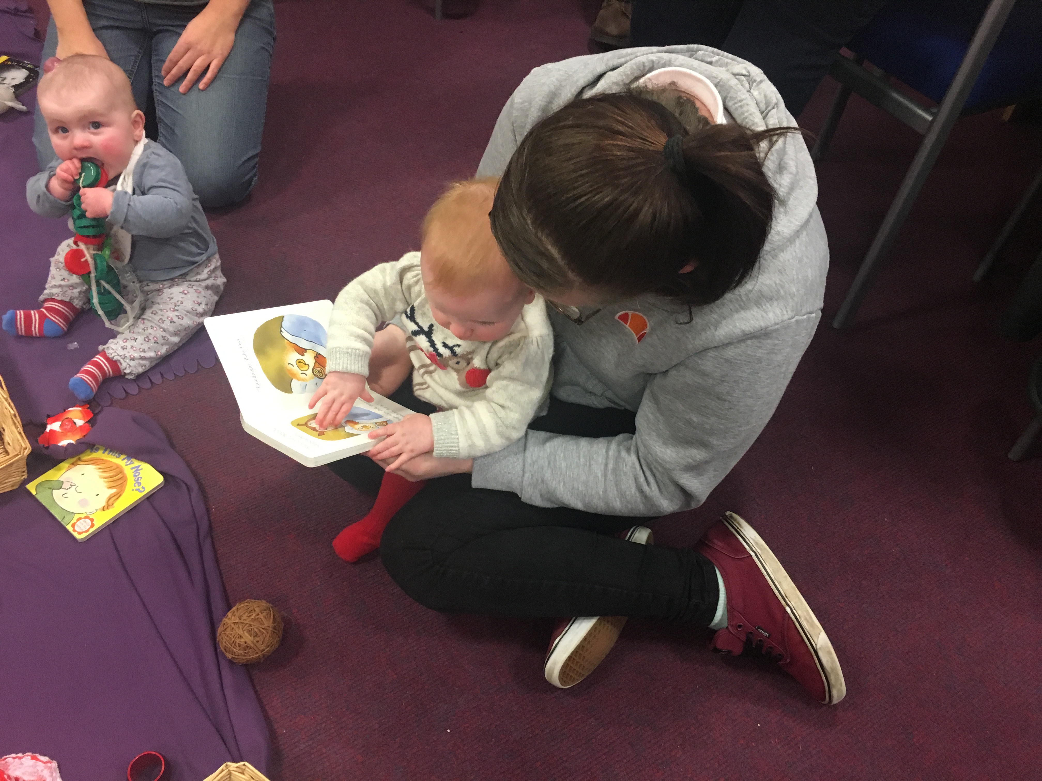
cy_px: 390
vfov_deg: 48.2
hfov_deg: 61.7
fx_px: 873
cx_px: 521
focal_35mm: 29
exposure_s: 1/33
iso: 200
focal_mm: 4.15
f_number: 2.2
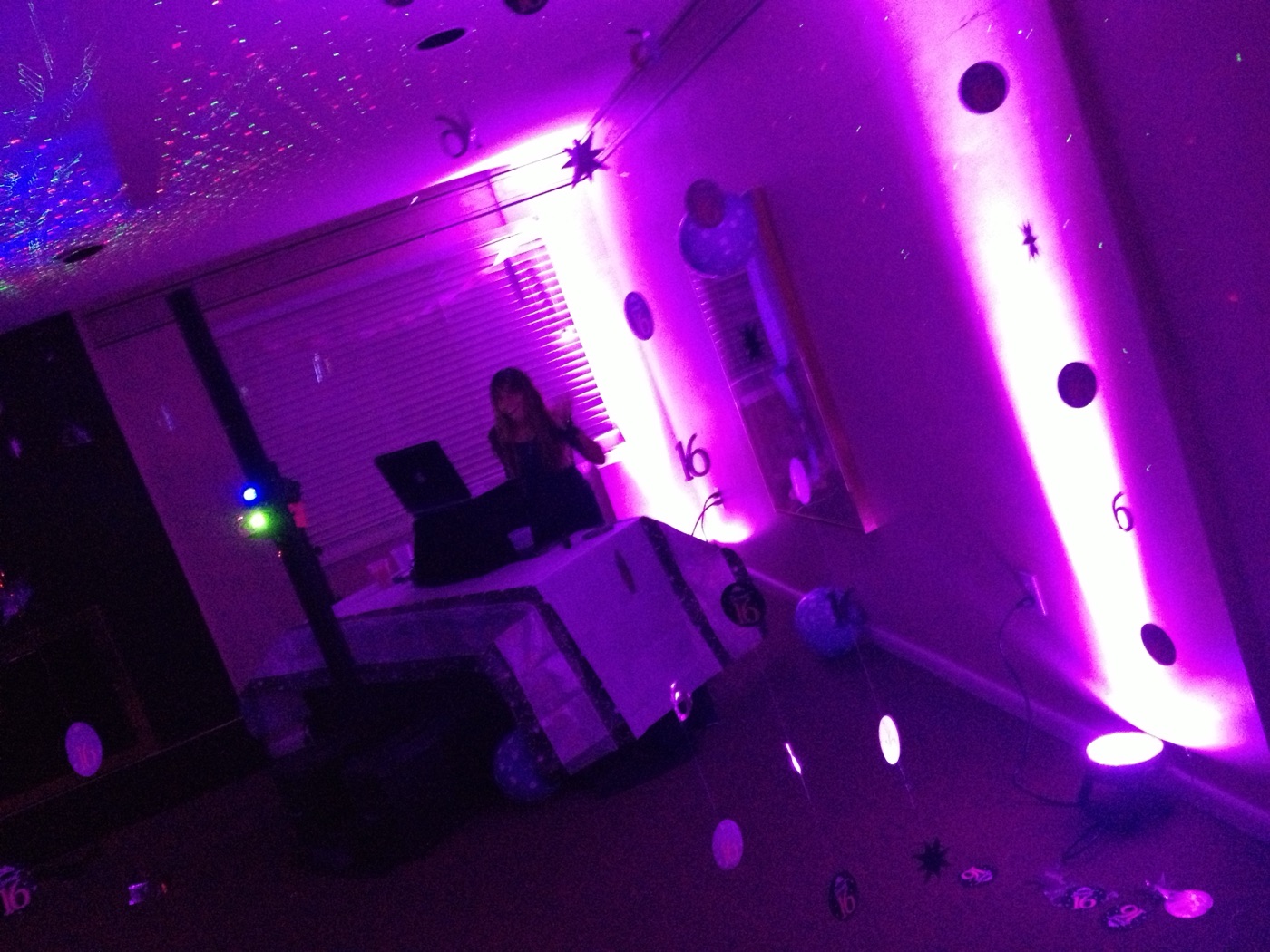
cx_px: 635
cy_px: 476
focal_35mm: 35
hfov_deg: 52.6
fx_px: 1284
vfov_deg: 40.7
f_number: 2.4
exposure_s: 1/15
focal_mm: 4.28
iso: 640
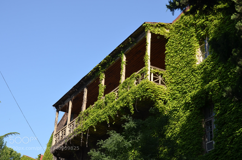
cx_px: 121
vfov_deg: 22.5
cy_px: 80
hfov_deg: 33.5
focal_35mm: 60
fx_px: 402
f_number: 8
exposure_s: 1/250
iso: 200
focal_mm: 40
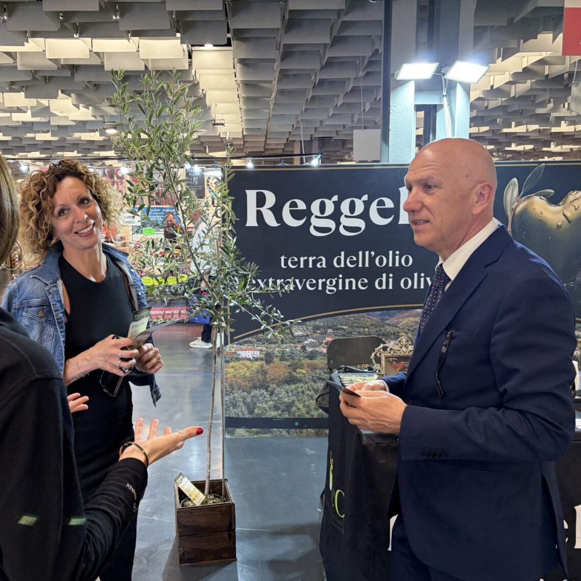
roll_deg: +0.7
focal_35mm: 31
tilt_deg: -7.2
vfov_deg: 52.5
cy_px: 293
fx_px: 589
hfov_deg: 52.4
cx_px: 249
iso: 100
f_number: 1.6
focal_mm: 5.96
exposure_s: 1/50
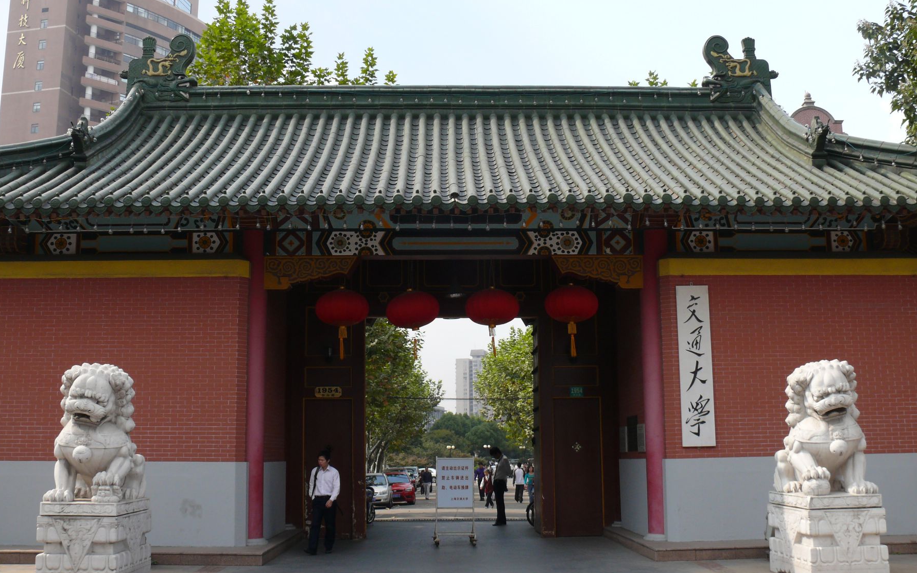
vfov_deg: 33.6
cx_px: 448
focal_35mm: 38
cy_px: 282
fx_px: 950
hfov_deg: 51.5
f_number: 5
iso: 100
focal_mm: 7.4
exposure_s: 1/250
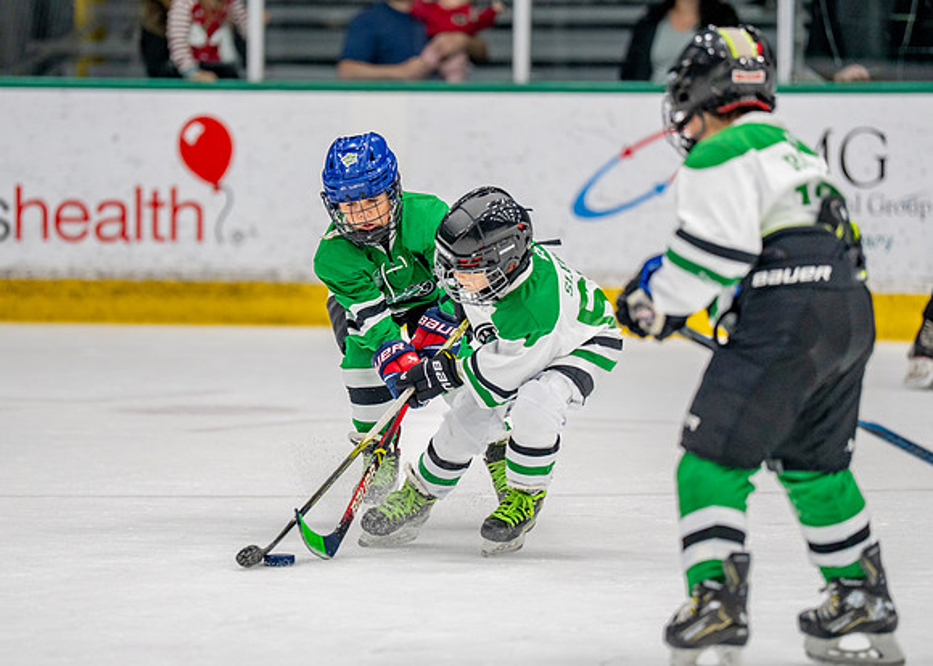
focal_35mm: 262
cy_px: 311
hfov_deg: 7.7
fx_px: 6938
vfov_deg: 5.5
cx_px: 388
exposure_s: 1/1250
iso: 1000
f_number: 2.8
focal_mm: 182
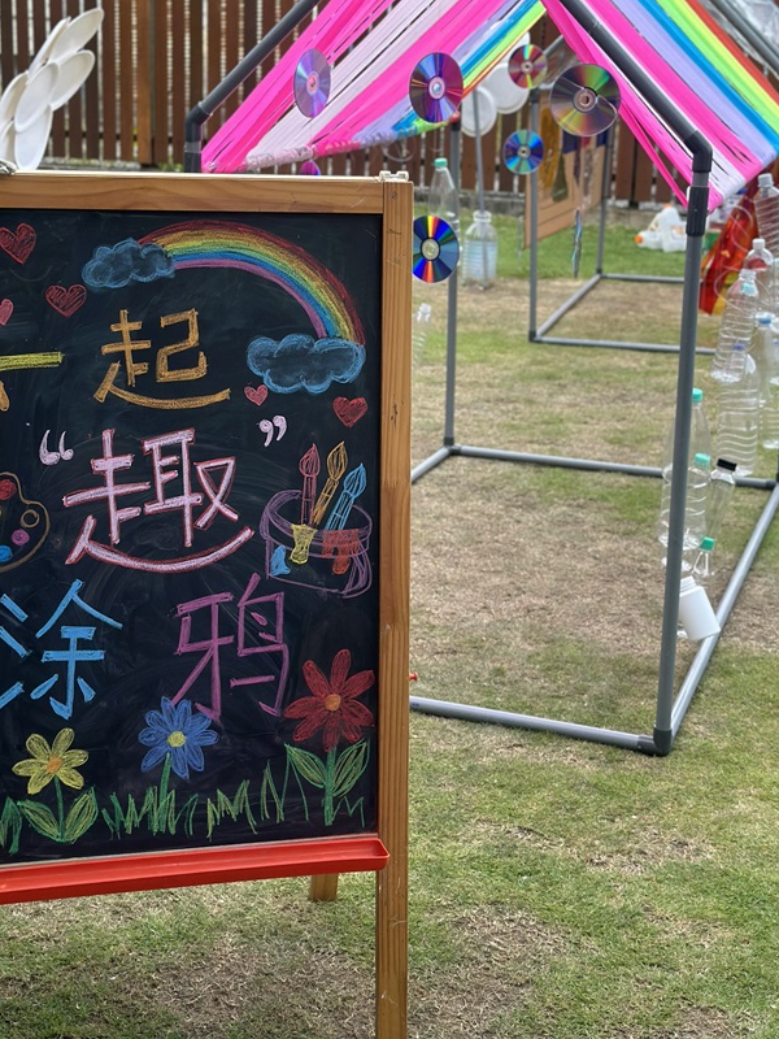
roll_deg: -2.1
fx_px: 1800
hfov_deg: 24.4
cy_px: 395
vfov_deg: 32.0
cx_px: 356
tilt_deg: -12.6
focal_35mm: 60
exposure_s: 1/402
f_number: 1.78
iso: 80
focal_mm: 6.86
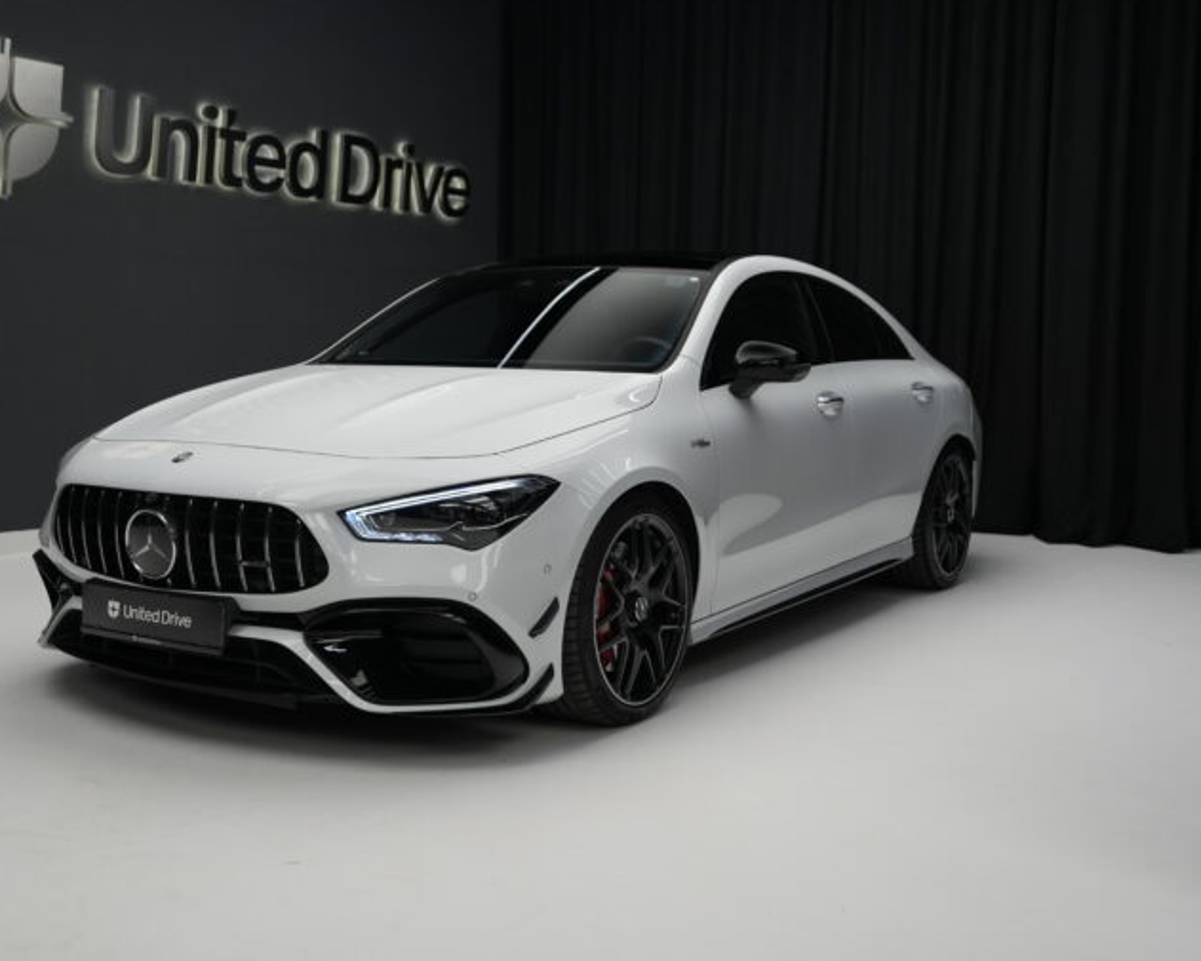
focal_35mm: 40
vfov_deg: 37.3
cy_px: 476
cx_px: 537
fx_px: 1422
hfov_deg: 45.7
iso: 200
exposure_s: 1/40
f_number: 2.8
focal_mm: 35
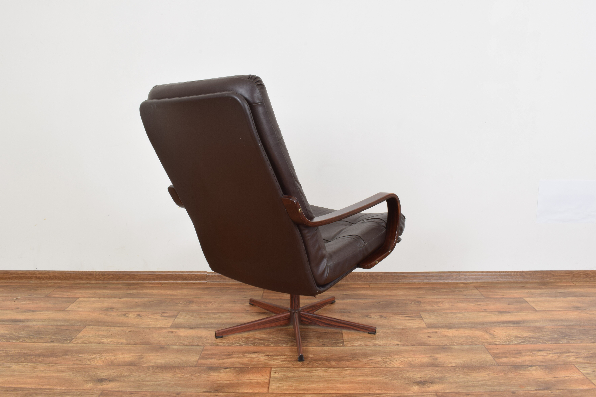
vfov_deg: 40.0
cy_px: 198
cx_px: 298
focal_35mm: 33
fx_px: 546
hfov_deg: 57.2
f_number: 25
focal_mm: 22
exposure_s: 5
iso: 100
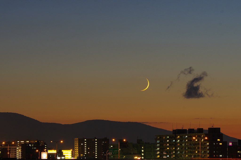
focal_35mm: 184
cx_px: 120
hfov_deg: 11.2
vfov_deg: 7.4
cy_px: 80
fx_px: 1229
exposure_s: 3
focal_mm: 123
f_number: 9
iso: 400
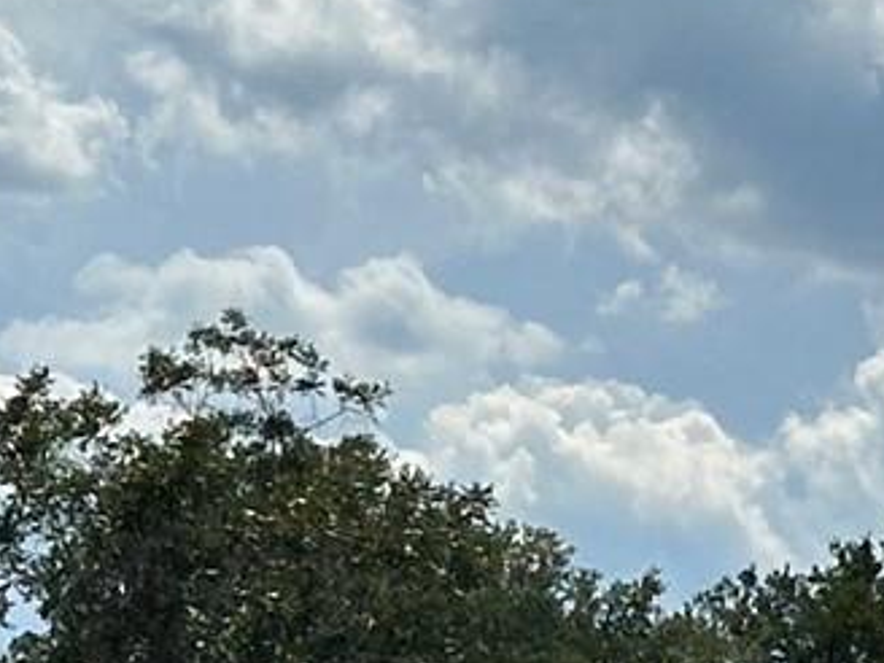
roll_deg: -1.2
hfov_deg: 6.6
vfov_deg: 4.9
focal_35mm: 300
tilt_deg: +0.3
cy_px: 1000
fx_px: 7661
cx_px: 617
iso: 64
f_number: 1.78
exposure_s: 1/8929
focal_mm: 6.86
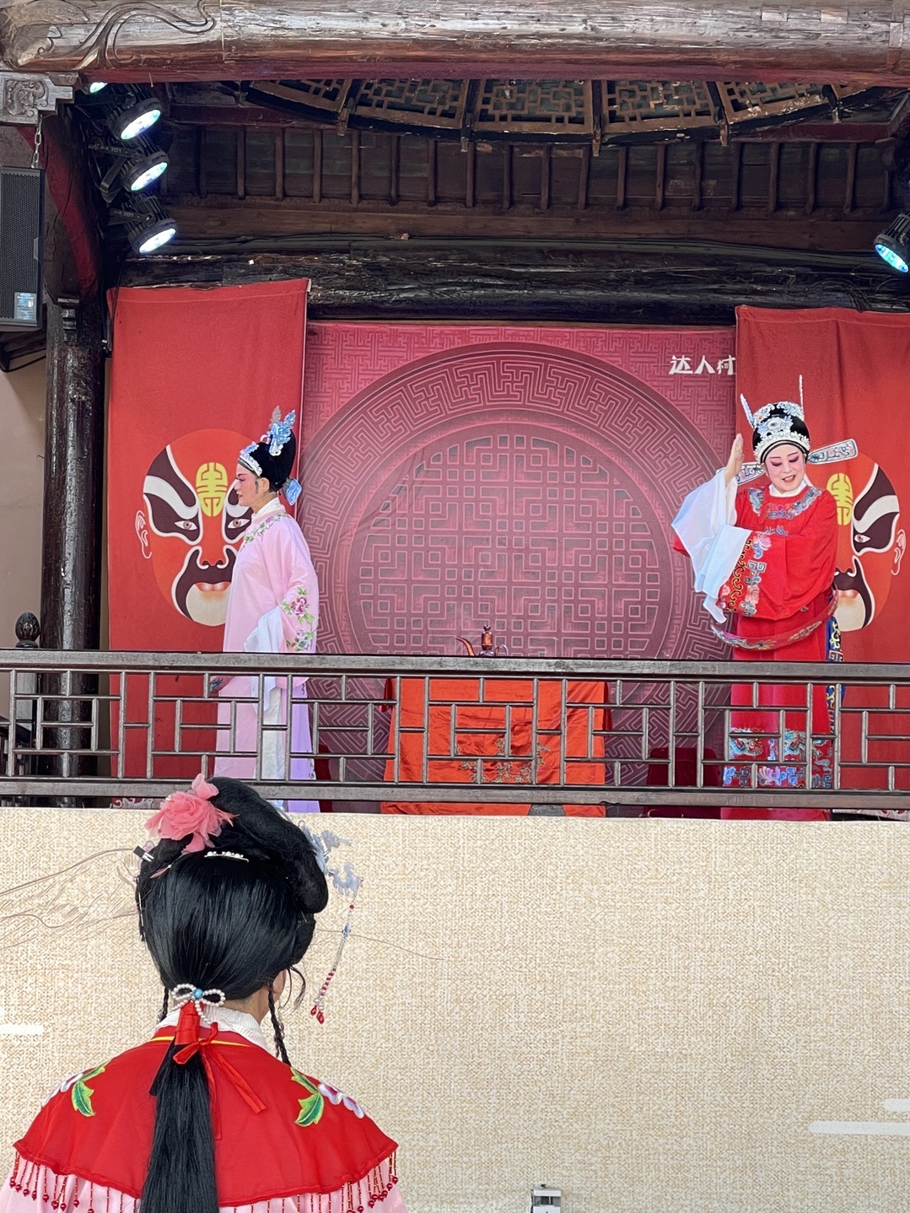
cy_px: 761
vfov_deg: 22.0
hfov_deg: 16.6
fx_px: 3119
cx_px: 465
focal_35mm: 89
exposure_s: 1/99
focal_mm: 7.5
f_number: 2.2
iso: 32
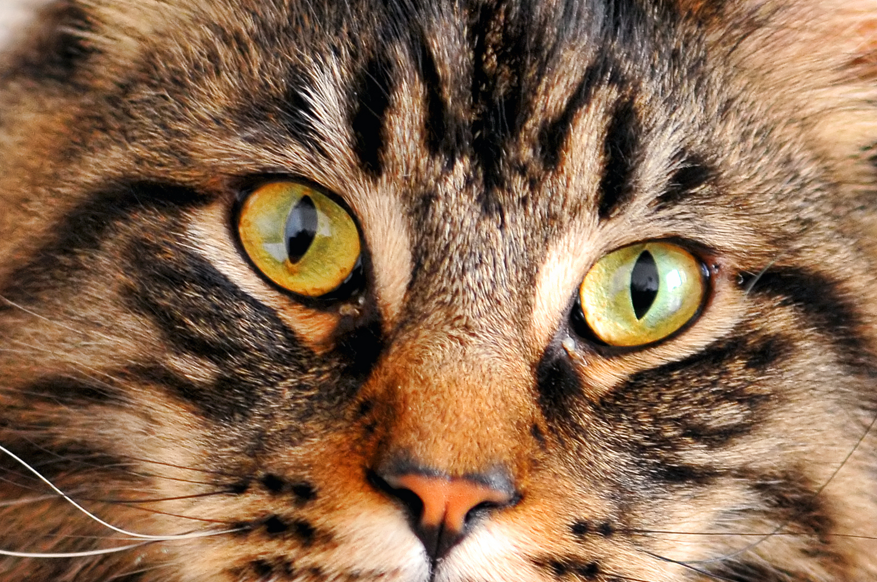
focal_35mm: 423
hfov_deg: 4.9
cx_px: 658
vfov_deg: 3.2
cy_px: 234
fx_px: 10301
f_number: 3
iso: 640
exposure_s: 1/60
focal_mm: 105
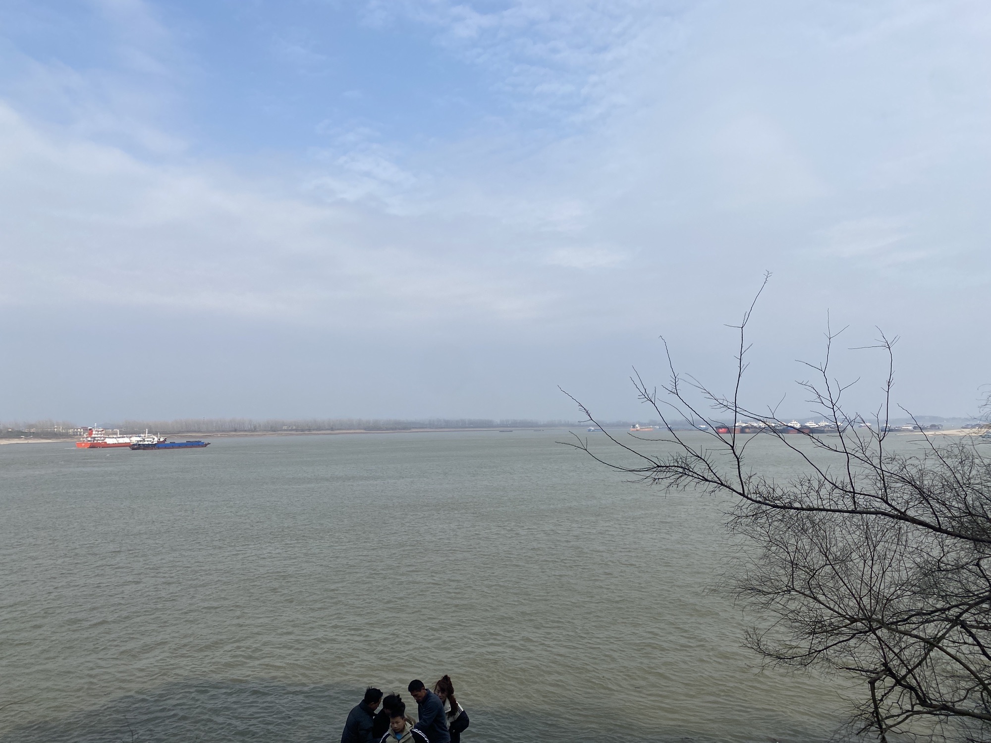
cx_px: 496
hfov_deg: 67.3
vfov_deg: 53.1
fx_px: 744
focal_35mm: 26
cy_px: 372
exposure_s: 1/4444
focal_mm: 4.25
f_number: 1.8
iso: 32
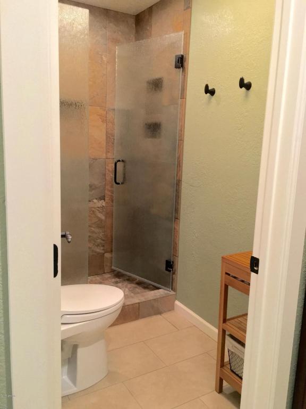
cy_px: 204
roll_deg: -2.1
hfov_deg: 48.2
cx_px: 153
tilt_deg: -10.5
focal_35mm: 29
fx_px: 342
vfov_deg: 61.7
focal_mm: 4.15
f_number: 2.2
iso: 200
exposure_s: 1/30
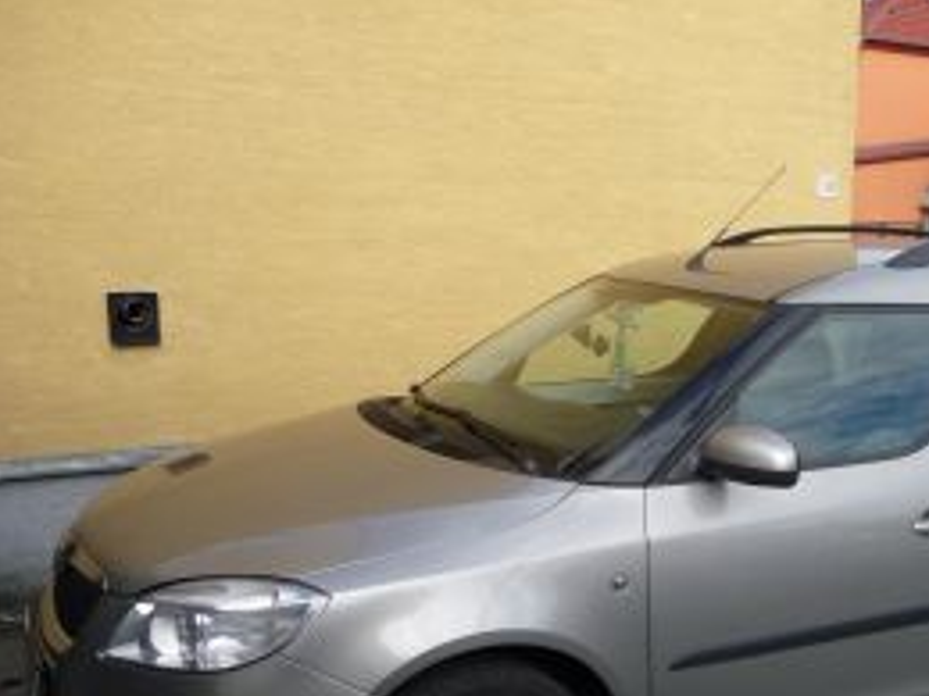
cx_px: 700
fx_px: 1154
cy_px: 435
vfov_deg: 33.4
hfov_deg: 42.5
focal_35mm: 43
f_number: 3.3
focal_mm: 4.7
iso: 200
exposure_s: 1/1000
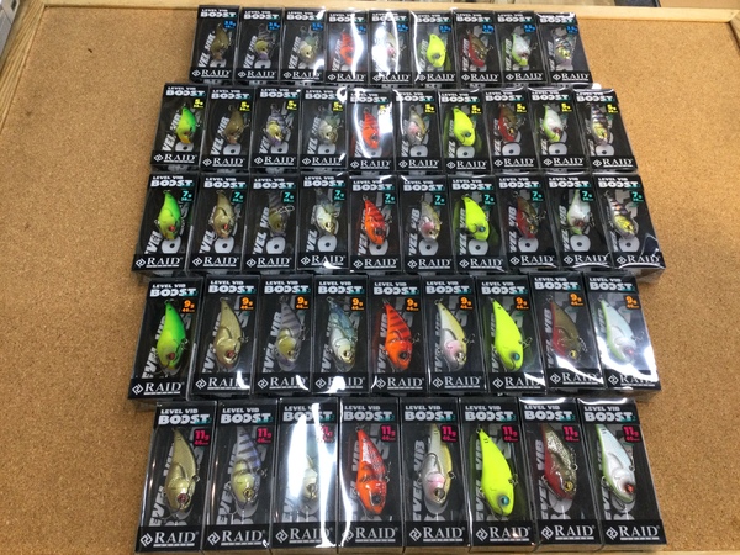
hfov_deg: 58.4
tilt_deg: -59.9
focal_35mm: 31
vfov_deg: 45.4
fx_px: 663
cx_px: 370
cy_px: 278
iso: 40
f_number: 2.4
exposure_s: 1/30
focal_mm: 3.3
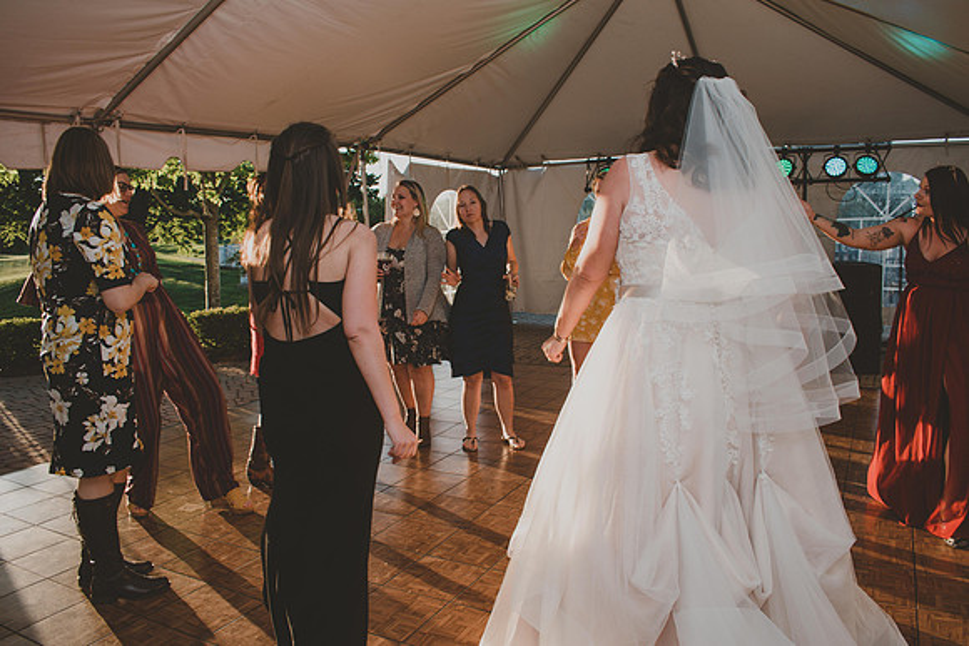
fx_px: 727
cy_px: 323
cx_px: 484
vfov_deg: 48.0
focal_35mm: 27
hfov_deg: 67.4
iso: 100
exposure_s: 1/125
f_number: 5.6
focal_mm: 18
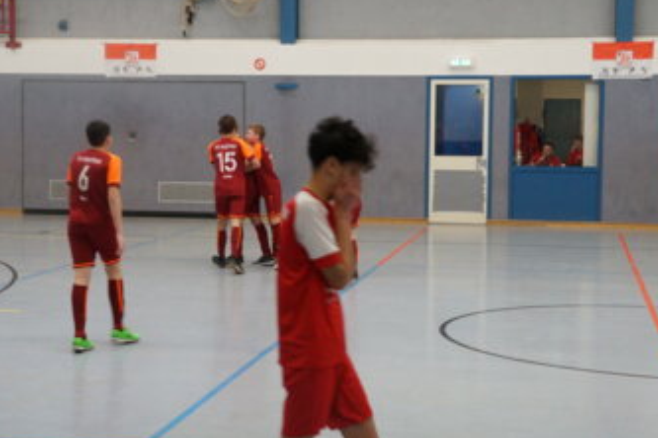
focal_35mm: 72
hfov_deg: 28.1
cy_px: 189
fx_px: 1316
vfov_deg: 18.9
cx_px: 312
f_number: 13
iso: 3200
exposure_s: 1/80
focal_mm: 40
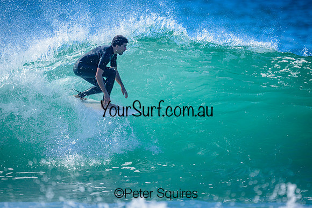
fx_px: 8801
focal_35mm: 1015
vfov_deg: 1.4
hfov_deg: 2.0
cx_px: 137
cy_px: 85
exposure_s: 1/2000
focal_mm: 800
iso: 360
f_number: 6.3
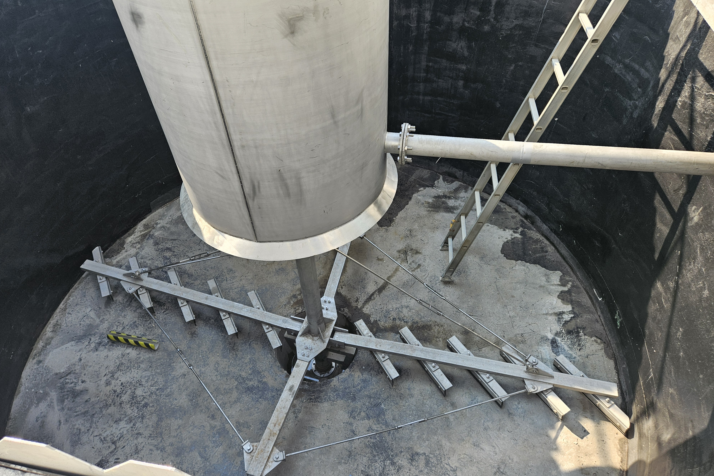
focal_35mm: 24
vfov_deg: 53.0
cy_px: 211
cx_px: 357
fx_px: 476
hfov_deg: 73.7
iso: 80
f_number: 1.8
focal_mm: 5.4
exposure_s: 1/719
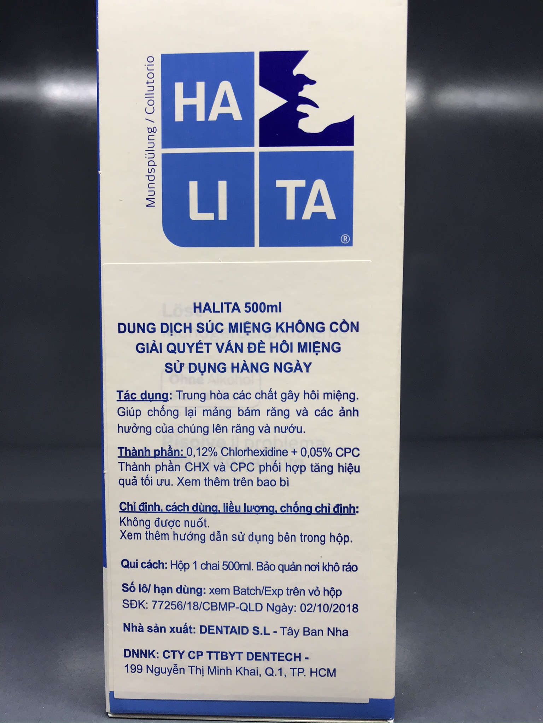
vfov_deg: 63.4
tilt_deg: -2.2
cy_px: 362
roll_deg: +0.0
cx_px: 272
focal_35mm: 28
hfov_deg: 49.7
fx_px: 586
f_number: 1.8
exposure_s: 1/50
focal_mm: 3.99
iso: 32
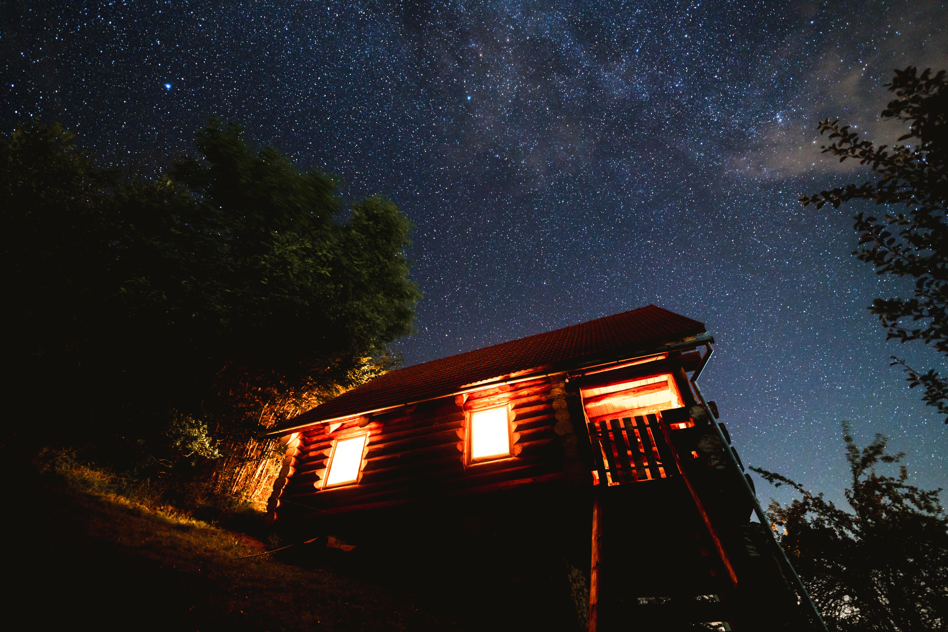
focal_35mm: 14
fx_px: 369
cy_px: 316
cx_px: 474
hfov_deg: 104.2
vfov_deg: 81.2
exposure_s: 13
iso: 1600
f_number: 1.8
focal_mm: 14
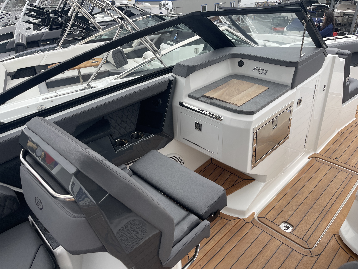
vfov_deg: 54.9
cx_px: 179
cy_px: 134
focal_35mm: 25
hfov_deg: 69.4
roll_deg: +0.8
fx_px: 259
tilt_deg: -28.1
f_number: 1.6
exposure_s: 1/261
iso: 32
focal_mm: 5.1
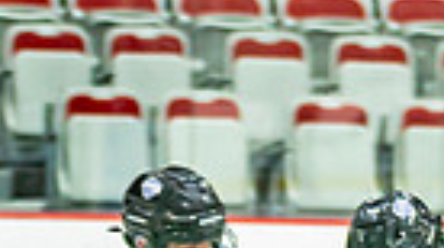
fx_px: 6216
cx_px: 734
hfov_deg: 4.1
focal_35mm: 529
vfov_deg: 2.3
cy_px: 657
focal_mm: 88
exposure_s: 1/640
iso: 500
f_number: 2.8
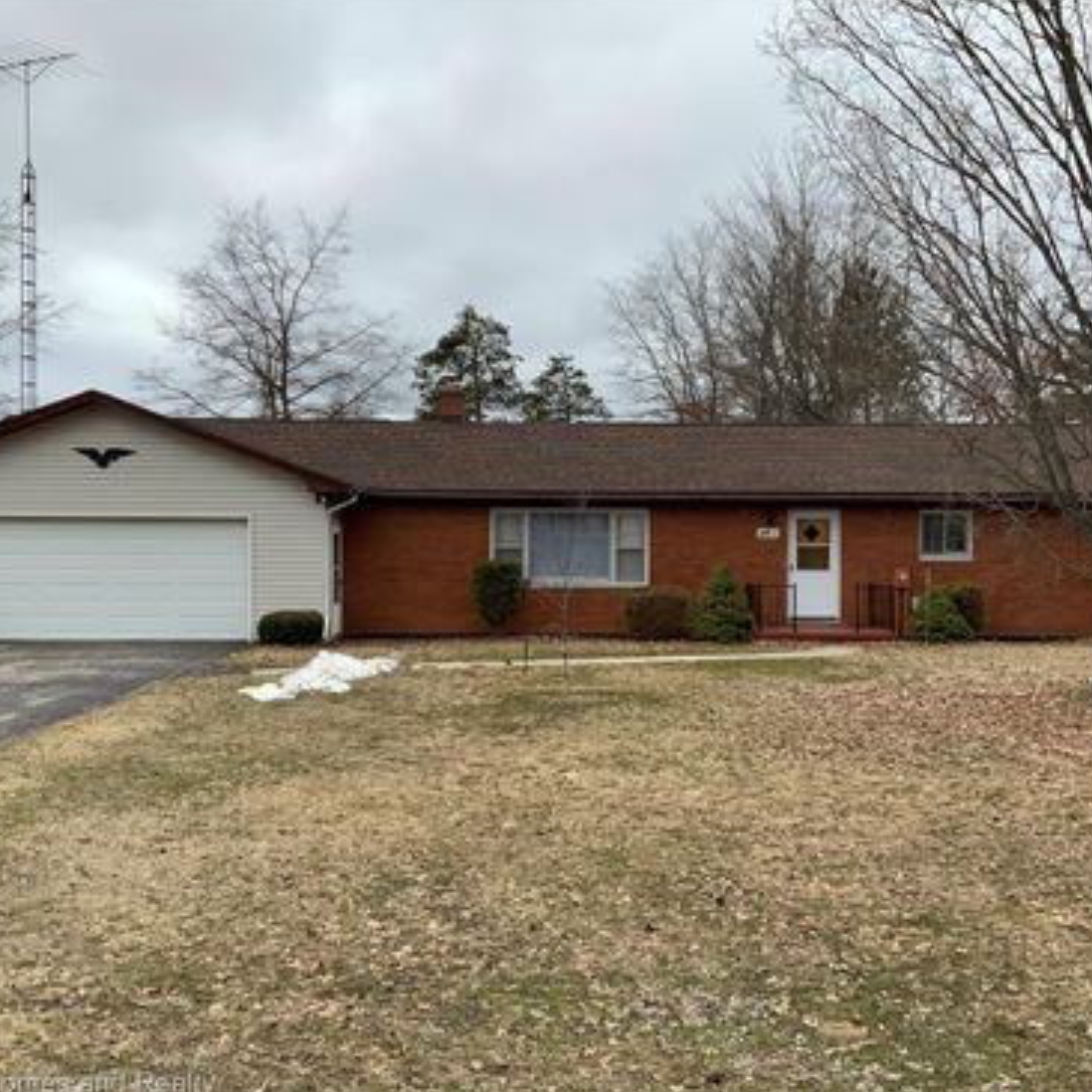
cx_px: 591
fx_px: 1249
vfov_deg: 47.2
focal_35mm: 35
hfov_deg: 47.2
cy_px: 545
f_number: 1.8
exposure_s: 1/1412
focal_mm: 3
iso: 16
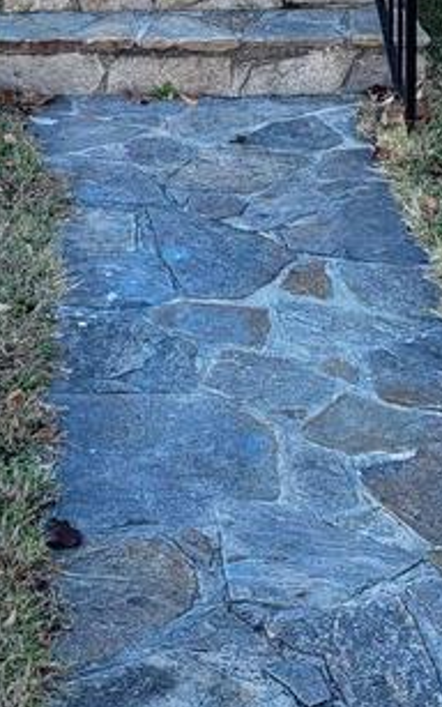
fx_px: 1869
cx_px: 136
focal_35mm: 97
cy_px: -403
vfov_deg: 18.5
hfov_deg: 13.5
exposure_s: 1/313
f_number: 1.8
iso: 40
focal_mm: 5.4
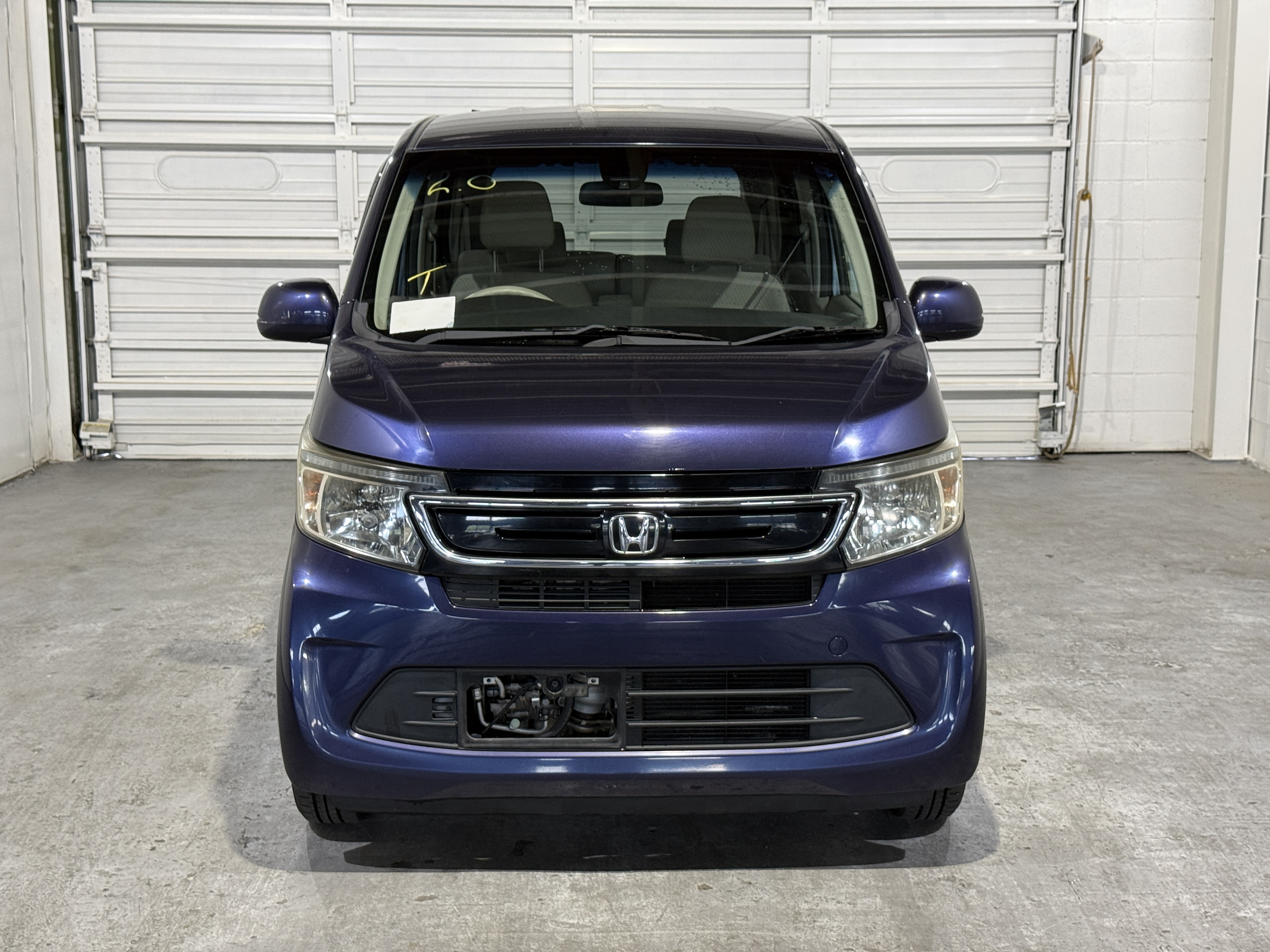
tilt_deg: -9.0
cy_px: 476
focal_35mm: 48
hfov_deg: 39.7
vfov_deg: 30.3
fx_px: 1761
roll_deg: +0.2
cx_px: 635
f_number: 1.78
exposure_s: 1/60
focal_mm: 6.76
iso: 160
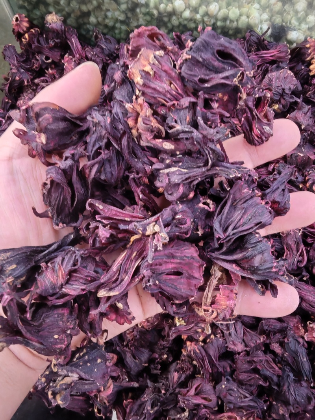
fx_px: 328
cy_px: 210
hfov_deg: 51.3
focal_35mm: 27
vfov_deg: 65.3
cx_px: 158
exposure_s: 1/20
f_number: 2.2
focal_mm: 1.96
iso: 160
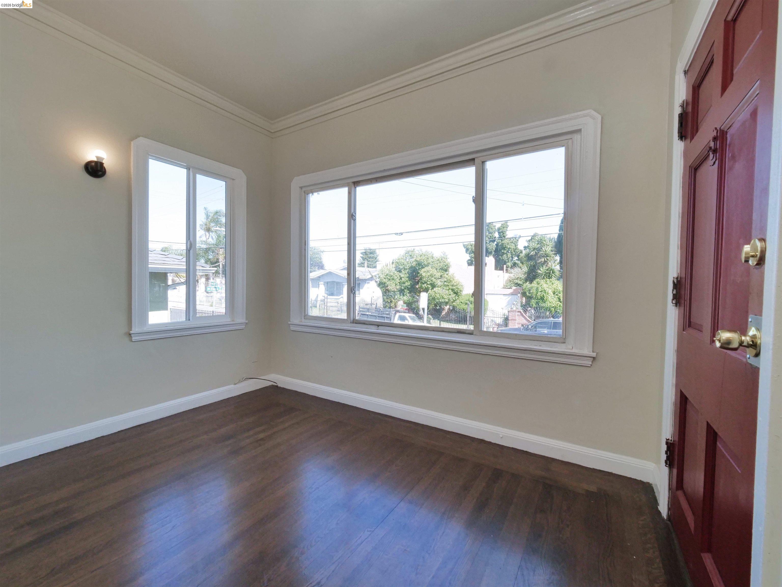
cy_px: 294
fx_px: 316
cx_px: 391
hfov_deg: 102.1
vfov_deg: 85.7
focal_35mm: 14
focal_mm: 7
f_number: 10
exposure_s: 1/160
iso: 800
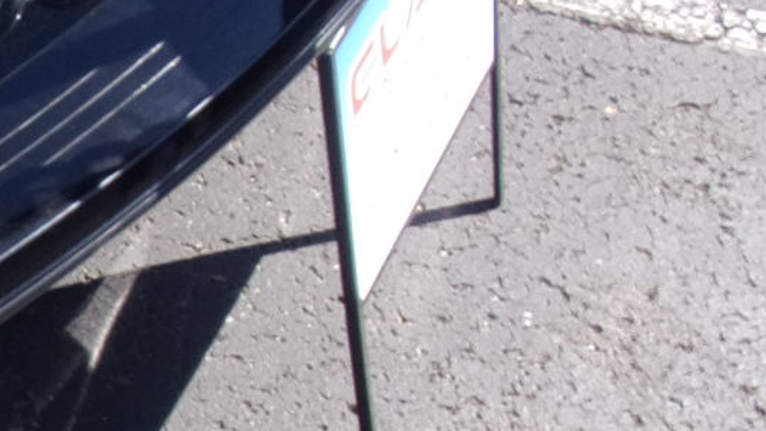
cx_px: -472
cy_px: 354
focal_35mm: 100
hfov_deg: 18.3
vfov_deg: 12.1
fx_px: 2031
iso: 80
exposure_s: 1/400
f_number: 3.3
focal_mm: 4.3
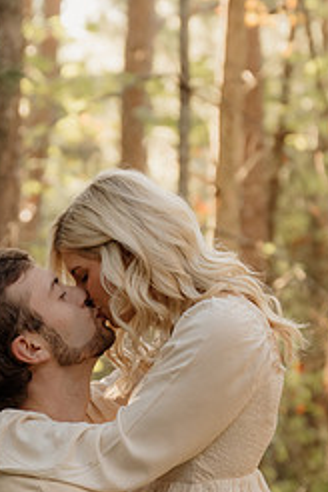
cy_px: 288
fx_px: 2624
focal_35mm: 192
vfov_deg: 10.7
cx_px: 96
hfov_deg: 7.1
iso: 500
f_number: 2.8
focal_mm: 70
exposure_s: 1/200
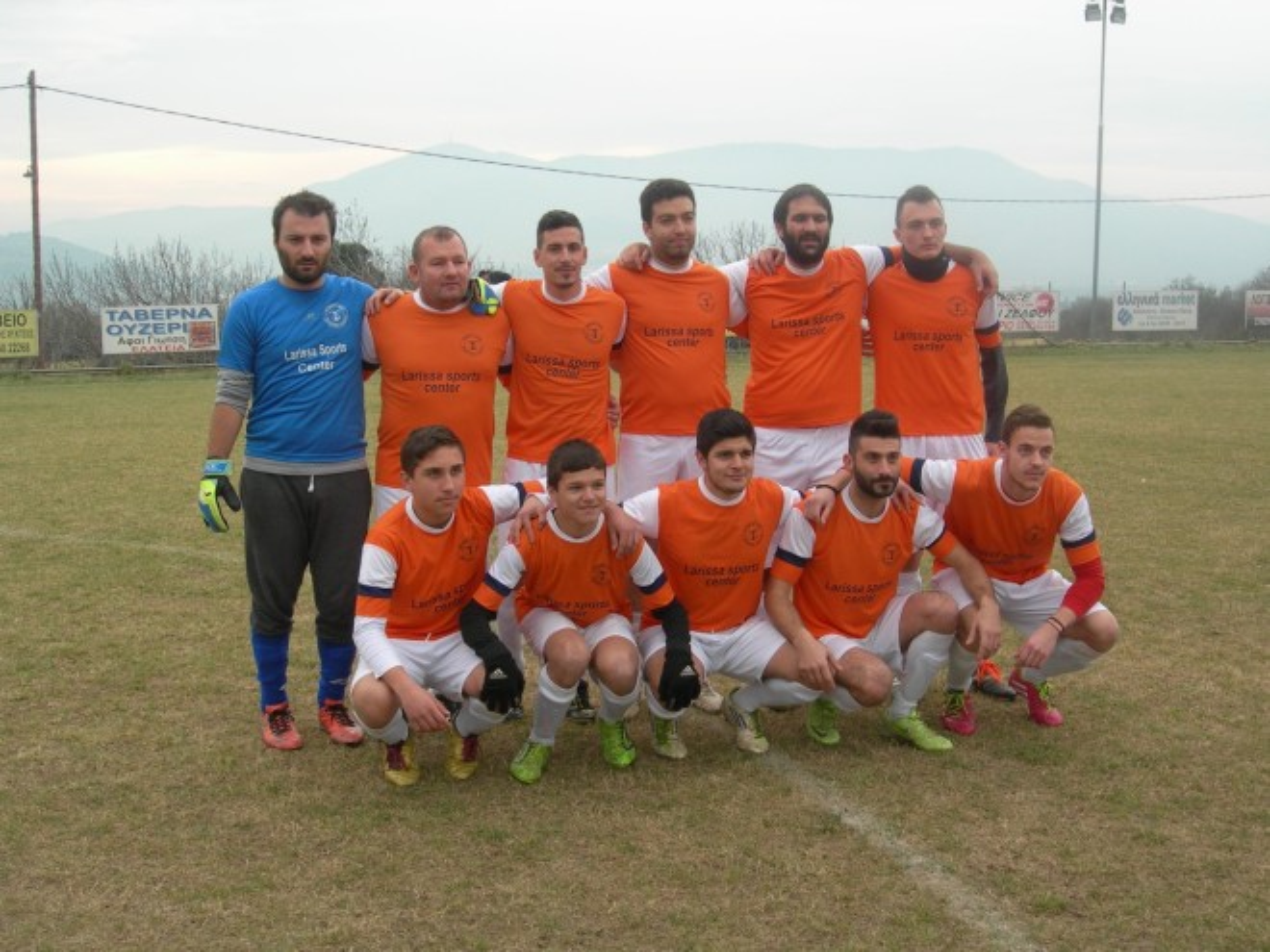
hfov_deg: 45.8
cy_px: 476
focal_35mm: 41
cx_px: 635
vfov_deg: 35.1
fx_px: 1504
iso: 50
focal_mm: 8.5
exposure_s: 1/89
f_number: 4.9
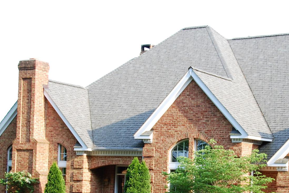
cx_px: 206
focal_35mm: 89
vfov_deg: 15.2
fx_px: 715
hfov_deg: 22.7
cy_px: 169
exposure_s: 1/125
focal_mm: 32
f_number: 5.6
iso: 160
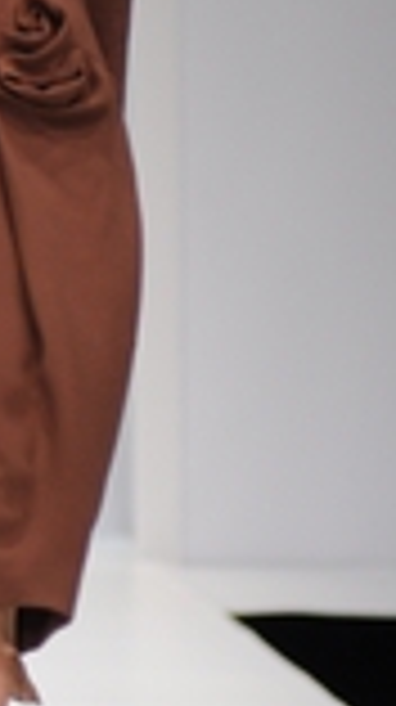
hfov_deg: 2.2
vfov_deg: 4.0
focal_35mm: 546
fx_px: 10215
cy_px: 162
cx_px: -43
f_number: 3.2
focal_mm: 105
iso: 800
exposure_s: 1/250
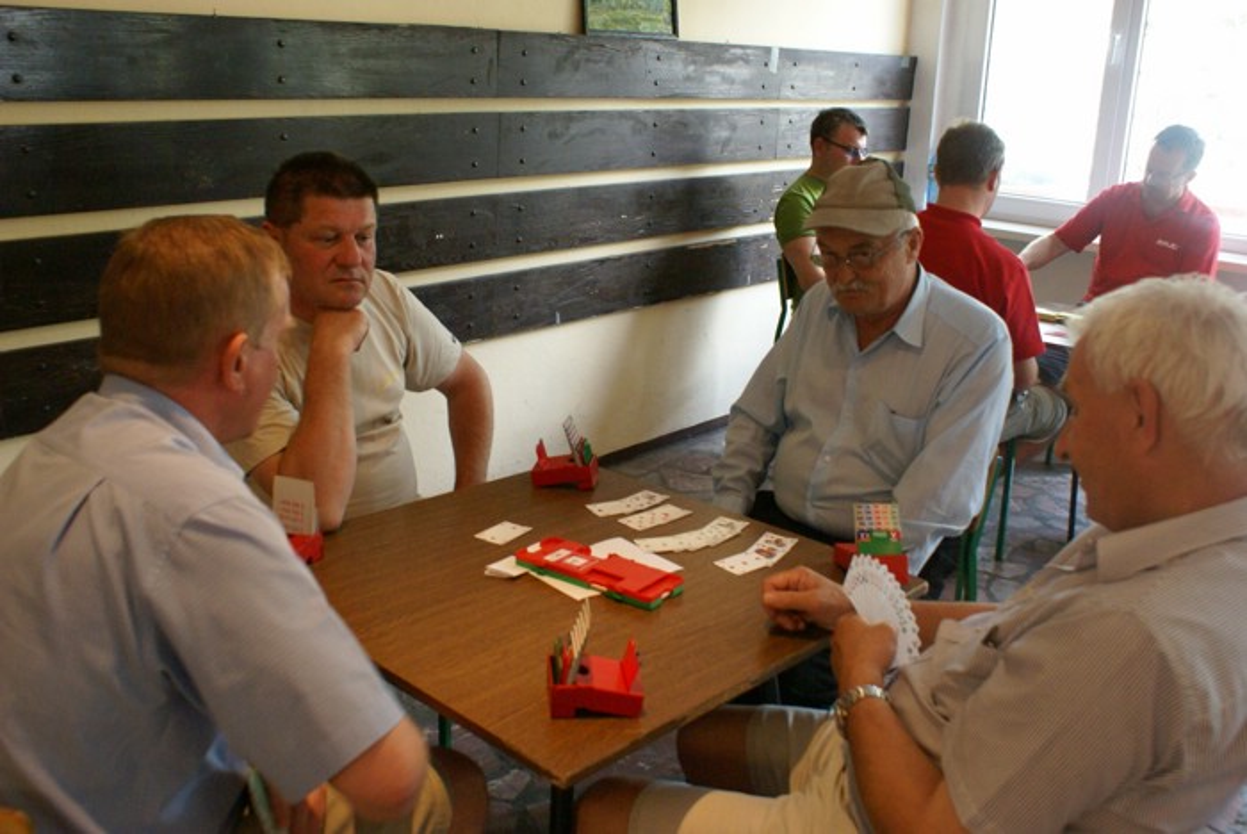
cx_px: 624
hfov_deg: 57.2
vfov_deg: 40.0
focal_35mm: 33
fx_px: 1144
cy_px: 417
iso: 800
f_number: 5.6
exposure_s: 1/30
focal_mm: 22
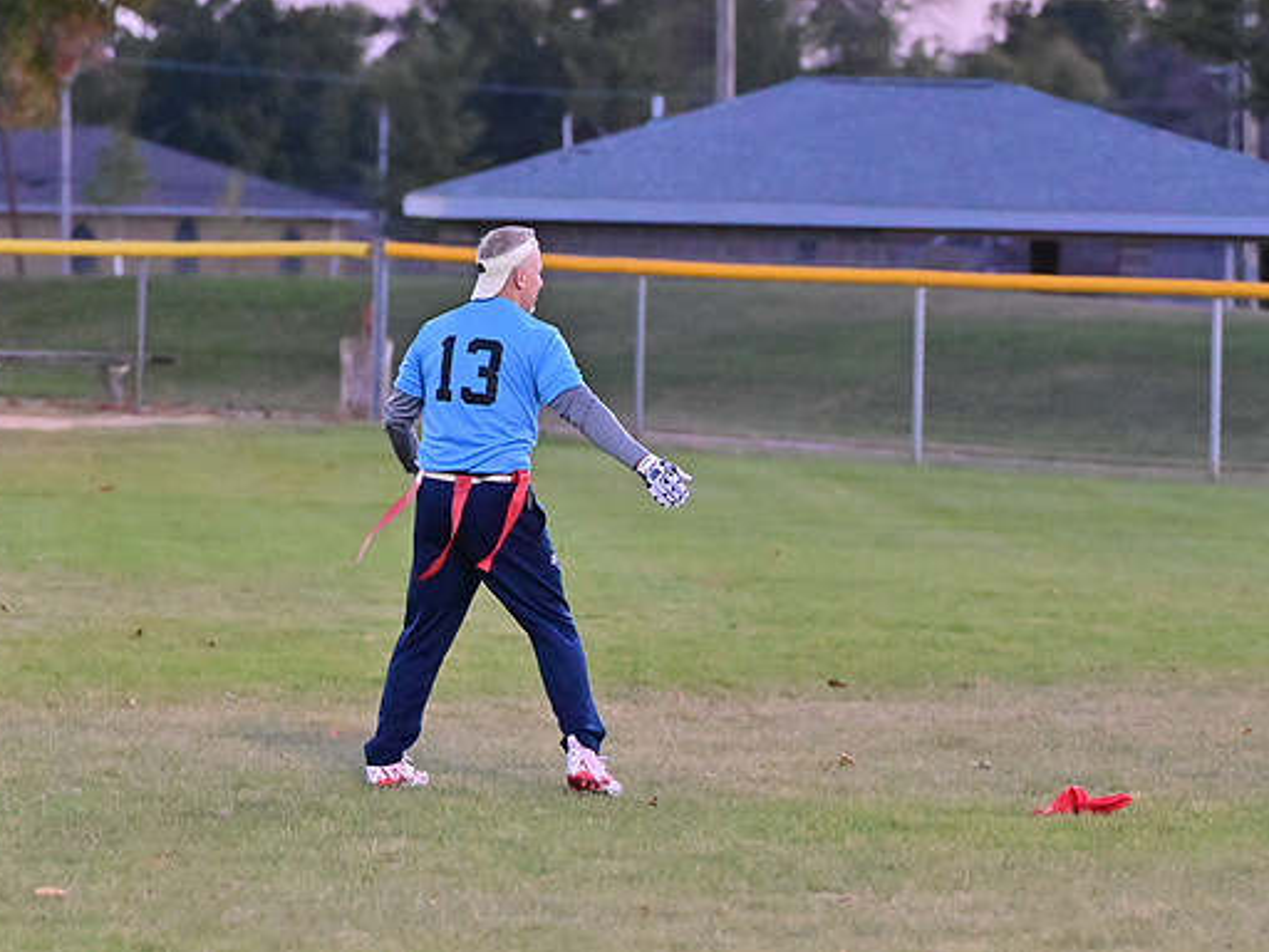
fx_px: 8065
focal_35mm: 220
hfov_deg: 9.0
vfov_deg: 6.8
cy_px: 477
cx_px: 563
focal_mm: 135
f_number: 4
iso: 6400
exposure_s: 1/500
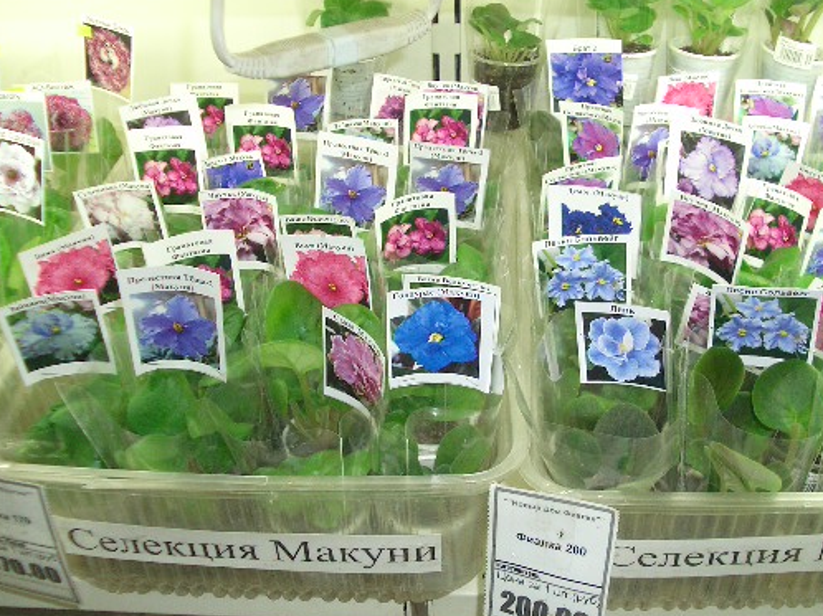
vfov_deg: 32.1
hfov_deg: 41.9
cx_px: 491
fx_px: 1069
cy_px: 344
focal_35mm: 45
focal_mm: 5.8
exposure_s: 1/80
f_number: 2.6
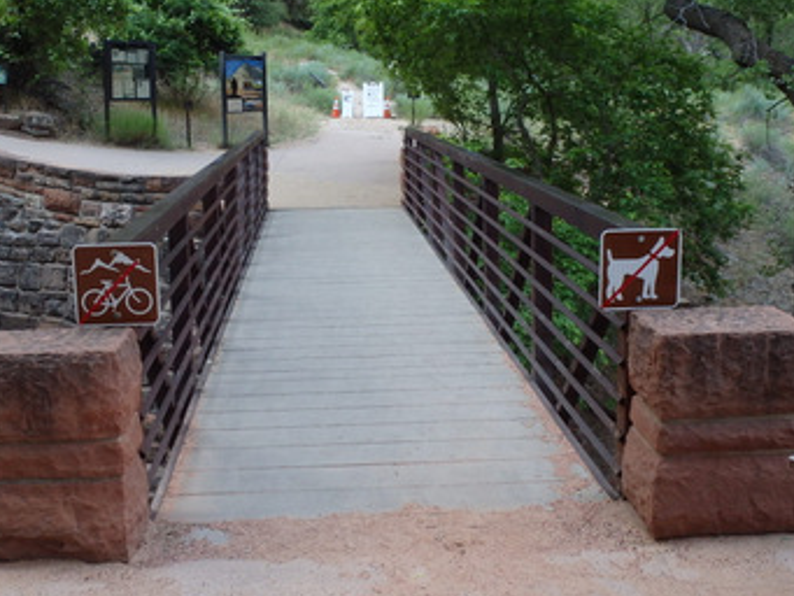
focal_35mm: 41
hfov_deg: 45.7
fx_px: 941
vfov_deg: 34.9
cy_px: 213
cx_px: 361
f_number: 3.9
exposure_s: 1/60
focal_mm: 5
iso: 200
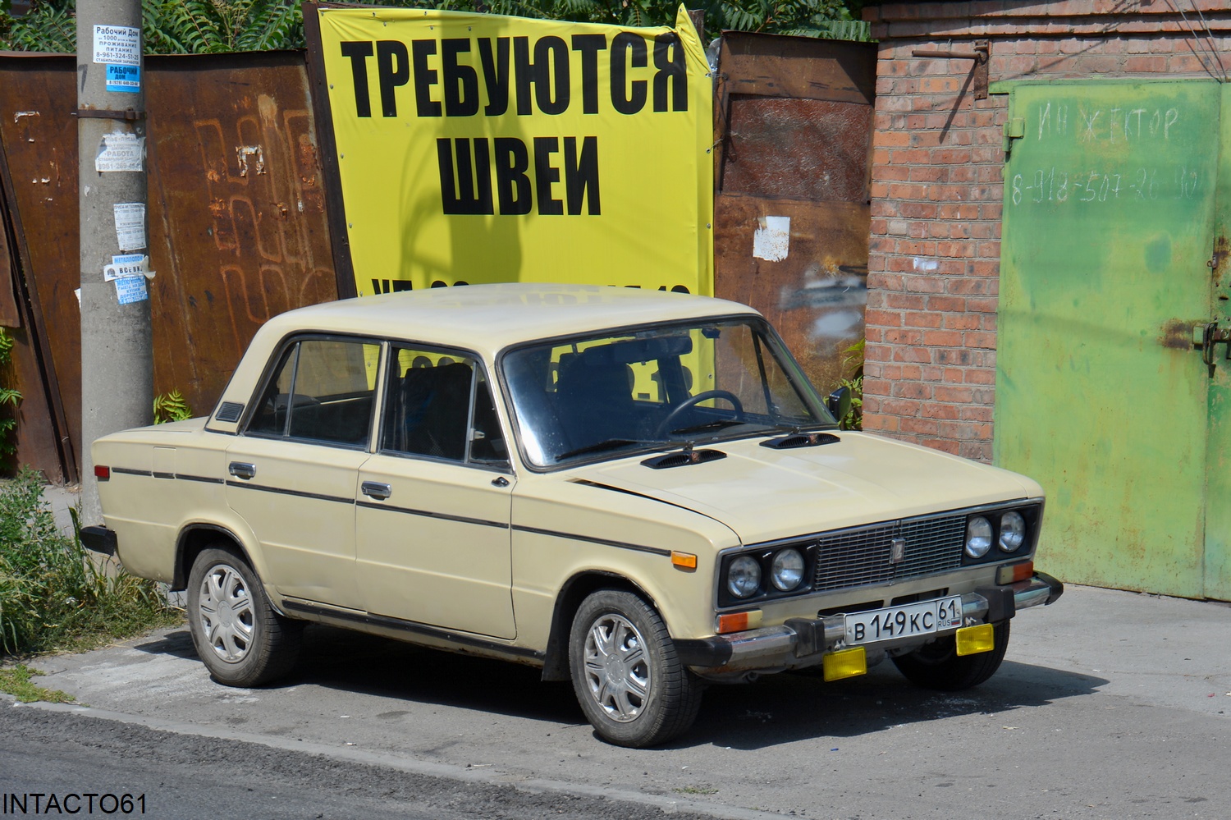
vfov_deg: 10.2
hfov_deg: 15.2
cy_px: 410
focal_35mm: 135
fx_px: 4614
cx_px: 616
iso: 100
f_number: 8
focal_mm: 90
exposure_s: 1/250
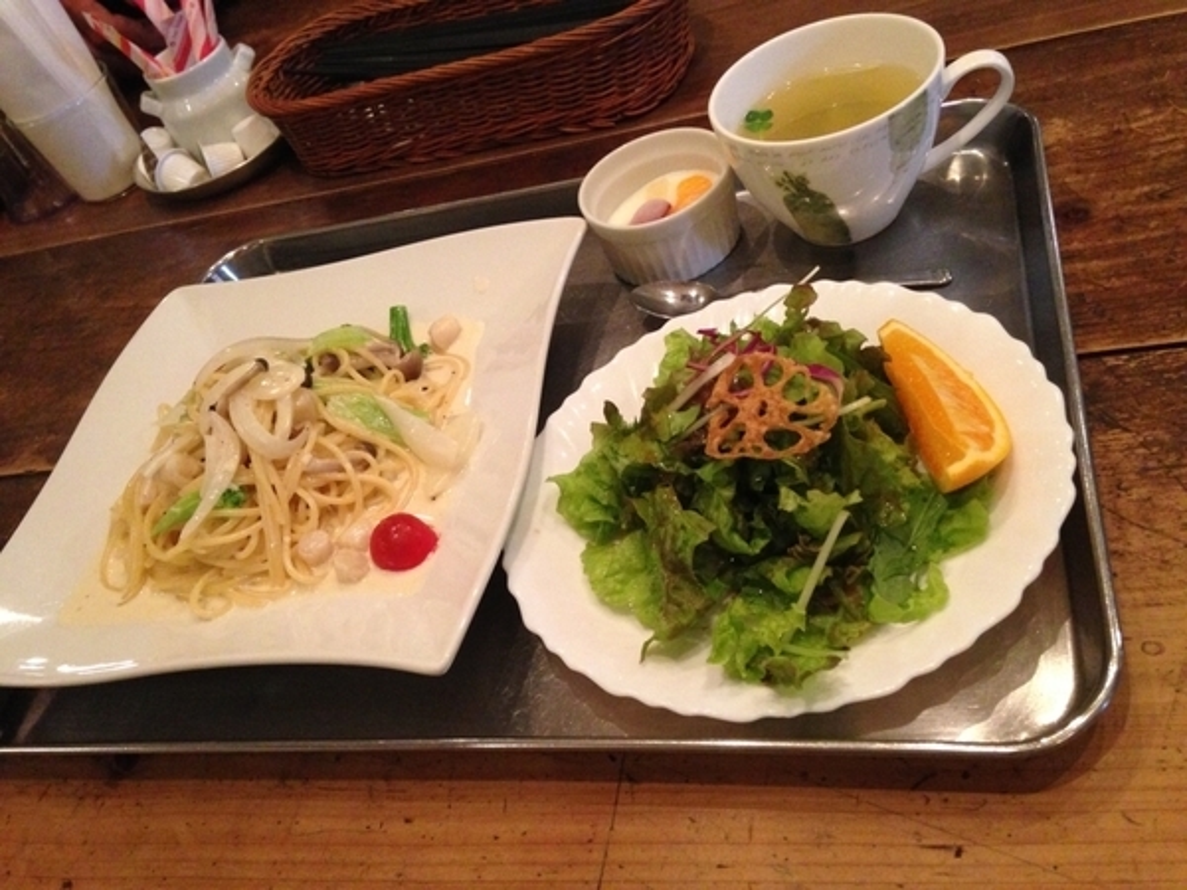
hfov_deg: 55.4
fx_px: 1132
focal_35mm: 33
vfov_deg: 42.9
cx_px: 594
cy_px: 445
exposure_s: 1/20
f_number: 2.4
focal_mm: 4.12
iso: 400
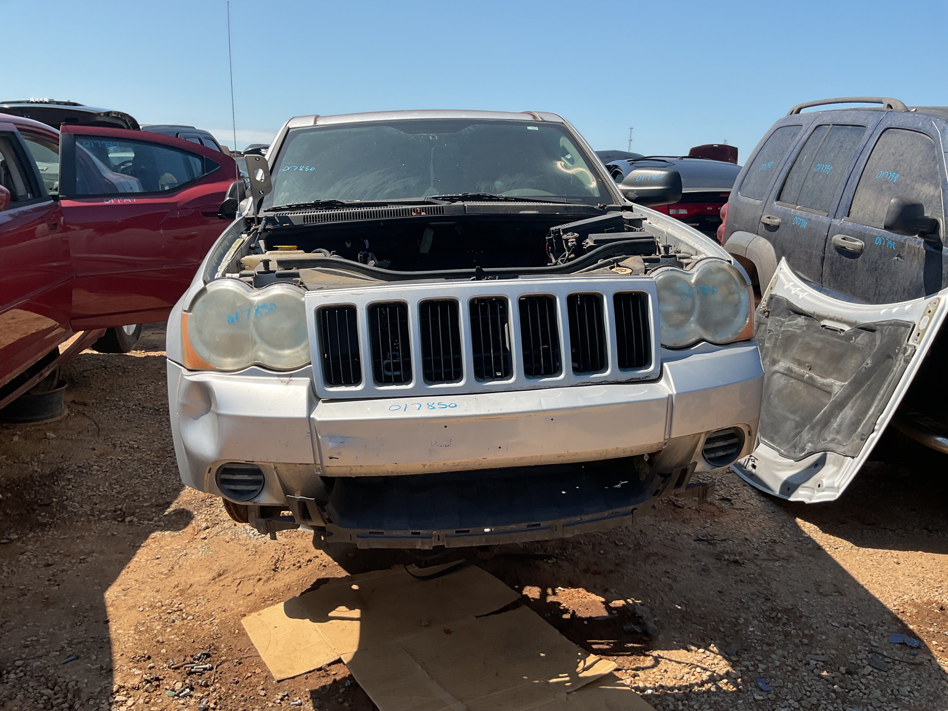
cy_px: 356
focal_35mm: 29
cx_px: 474
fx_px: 794
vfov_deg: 48.2
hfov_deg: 61.7
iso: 16
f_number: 1.8
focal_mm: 3
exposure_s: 1/1451
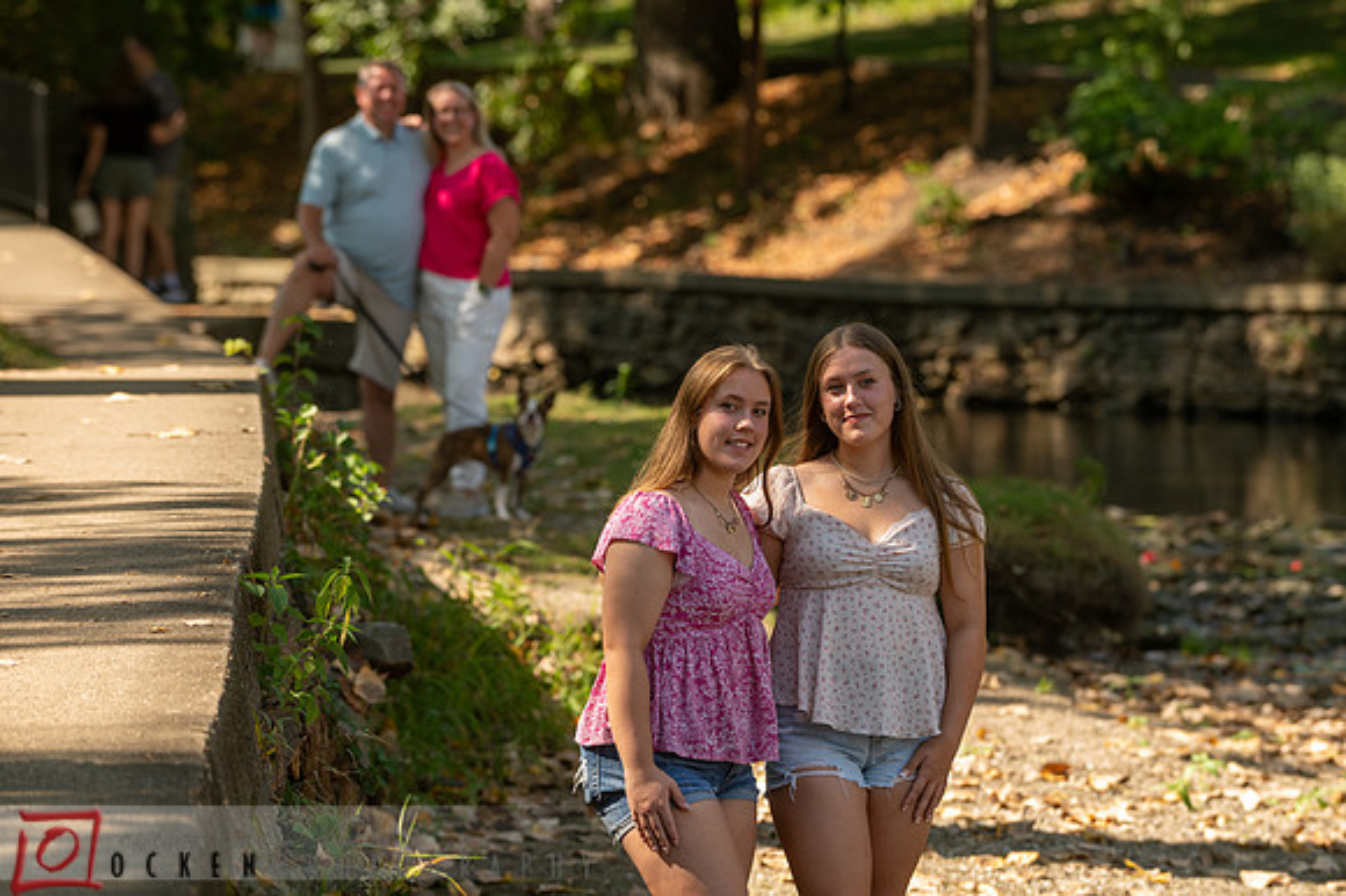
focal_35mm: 226
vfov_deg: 6.1
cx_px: 736
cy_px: 492
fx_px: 8437
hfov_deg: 9.1
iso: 250
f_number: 5
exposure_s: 1/250
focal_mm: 200
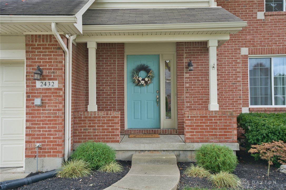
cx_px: 143
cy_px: 95
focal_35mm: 34
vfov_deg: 38.8
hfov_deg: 55.8
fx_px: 270
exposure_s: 1/10
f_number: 10
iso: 100
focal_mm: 34
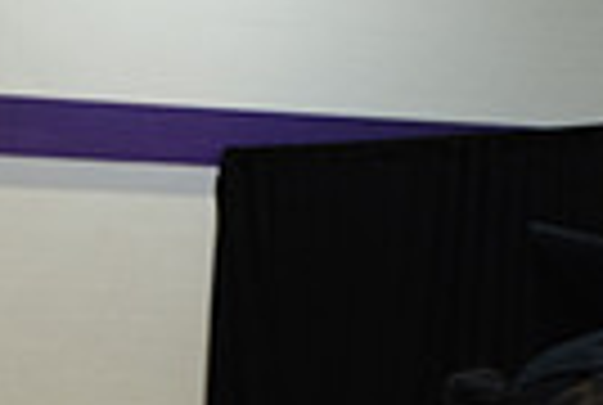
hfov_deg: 10.7
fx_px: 2971
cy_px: 866
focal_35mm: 177
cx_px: -544
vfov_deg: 7.4
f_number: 3.2
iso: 1250
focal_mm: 27.4
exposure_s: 1/100
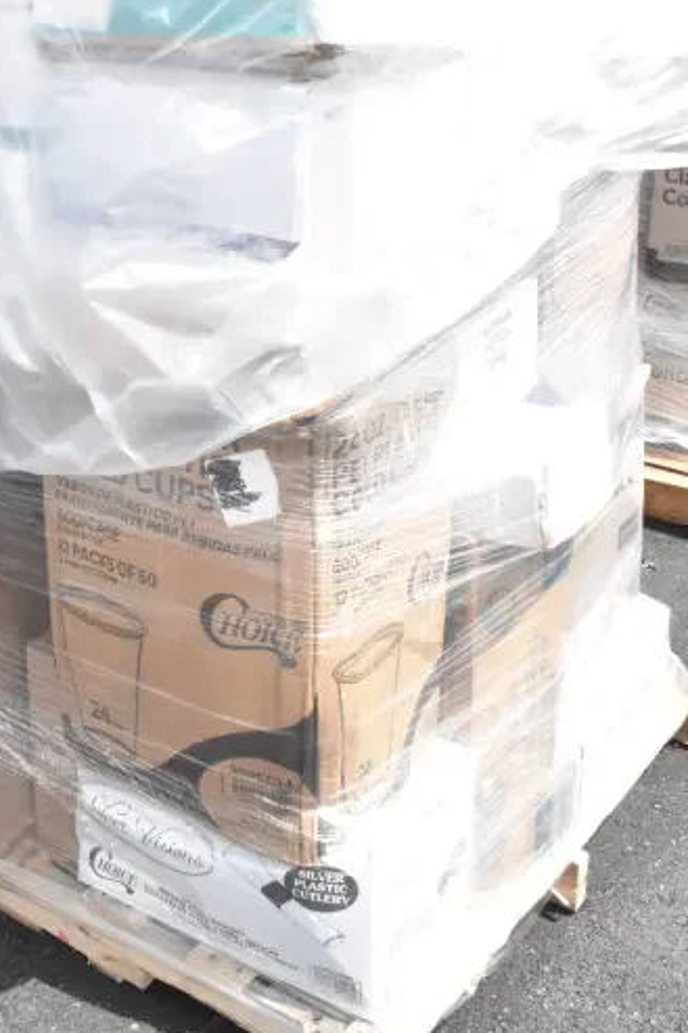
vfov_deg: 38.3
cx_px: 171
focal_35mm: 50
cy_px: 227
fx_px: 1434
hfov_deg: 26.6
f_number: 18
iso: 6400
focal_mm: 18
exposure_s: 1/1250
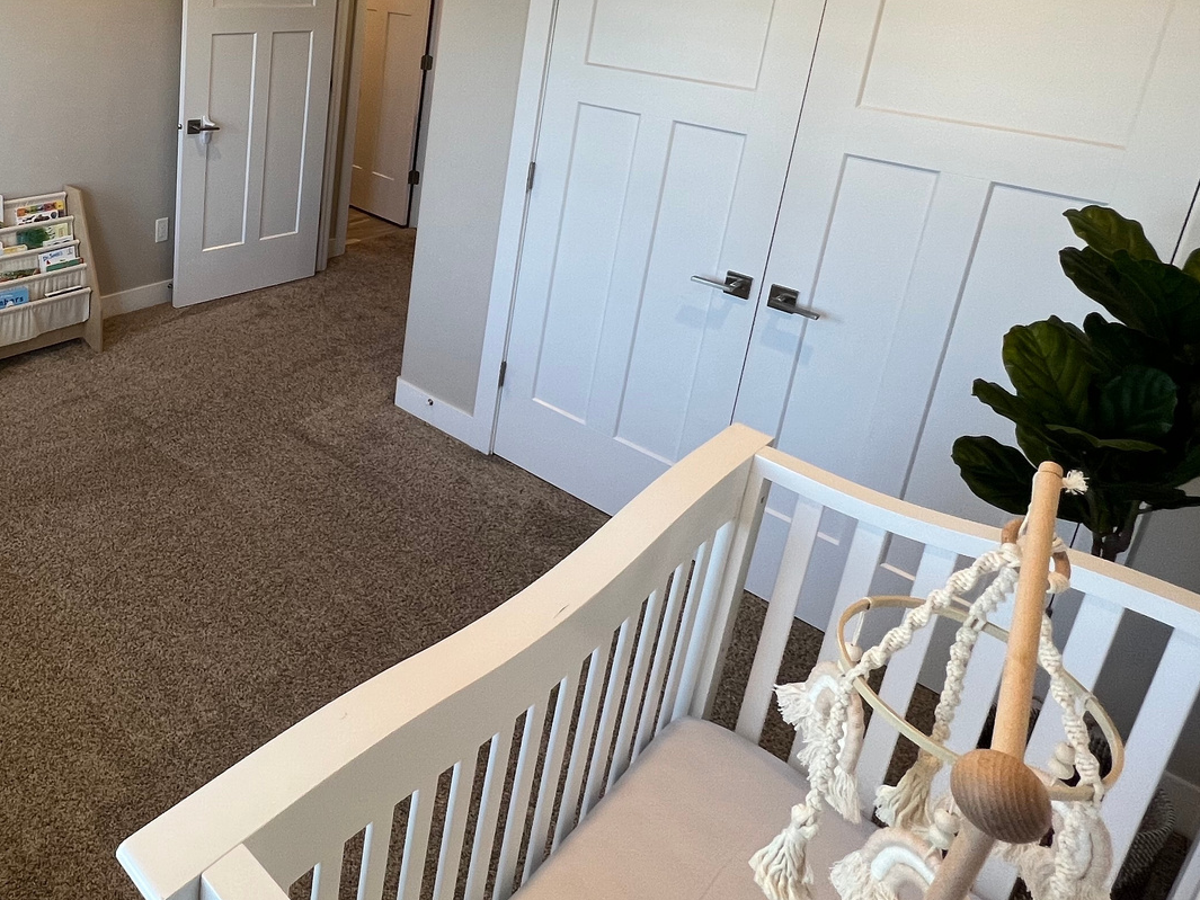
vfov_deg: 51.8
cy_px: 194
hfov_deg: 63.1
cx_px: 231
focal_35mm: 25
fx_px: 867
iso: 80
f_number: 1.8
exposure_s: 1/120
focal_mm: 1.57
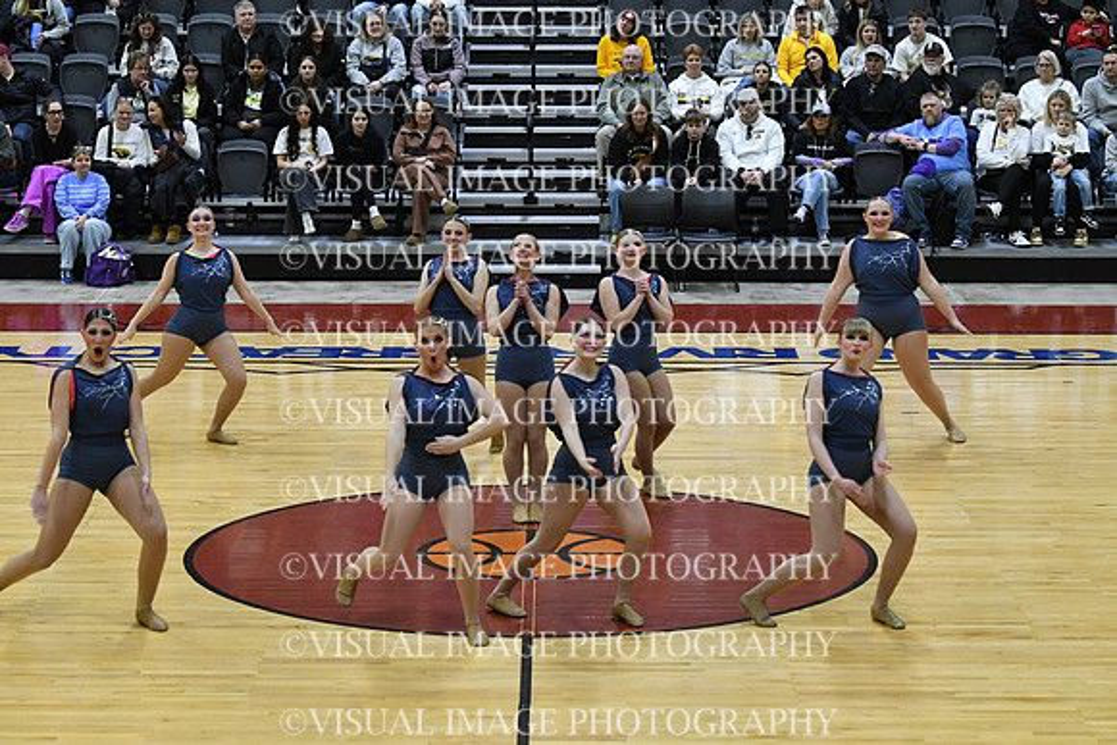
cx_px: 558
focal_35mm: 105
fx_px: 3259
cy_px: 372
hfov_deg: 19.5
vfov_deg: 13.0
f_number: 4
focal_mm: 70
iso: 4000
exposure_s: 1/400
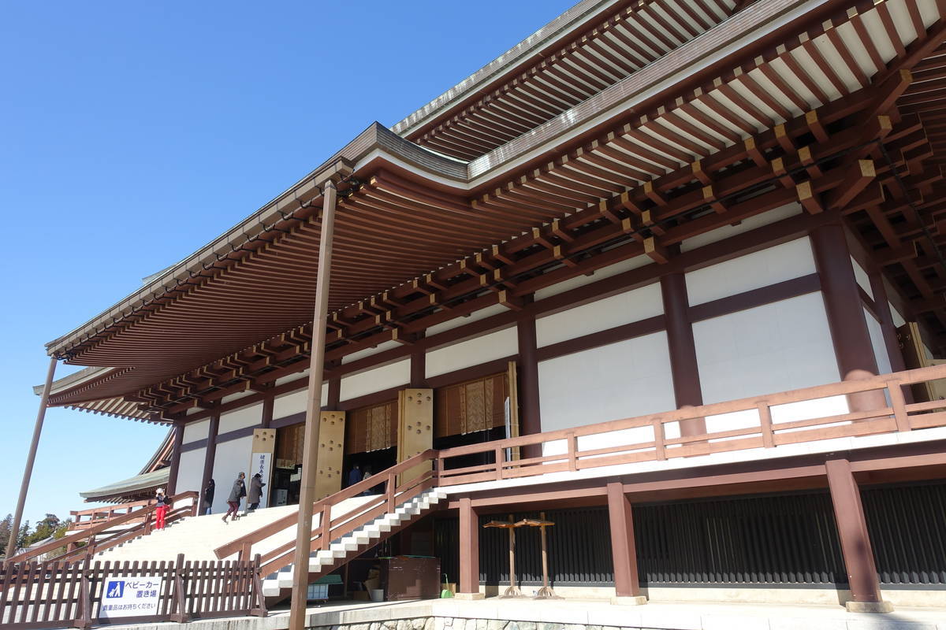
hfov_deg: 73.7
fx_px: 631
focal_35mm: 24
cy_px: 315
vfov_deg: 53.1
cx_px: 473
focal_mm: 8.8
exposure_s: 1/250
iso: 125
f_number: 5.6
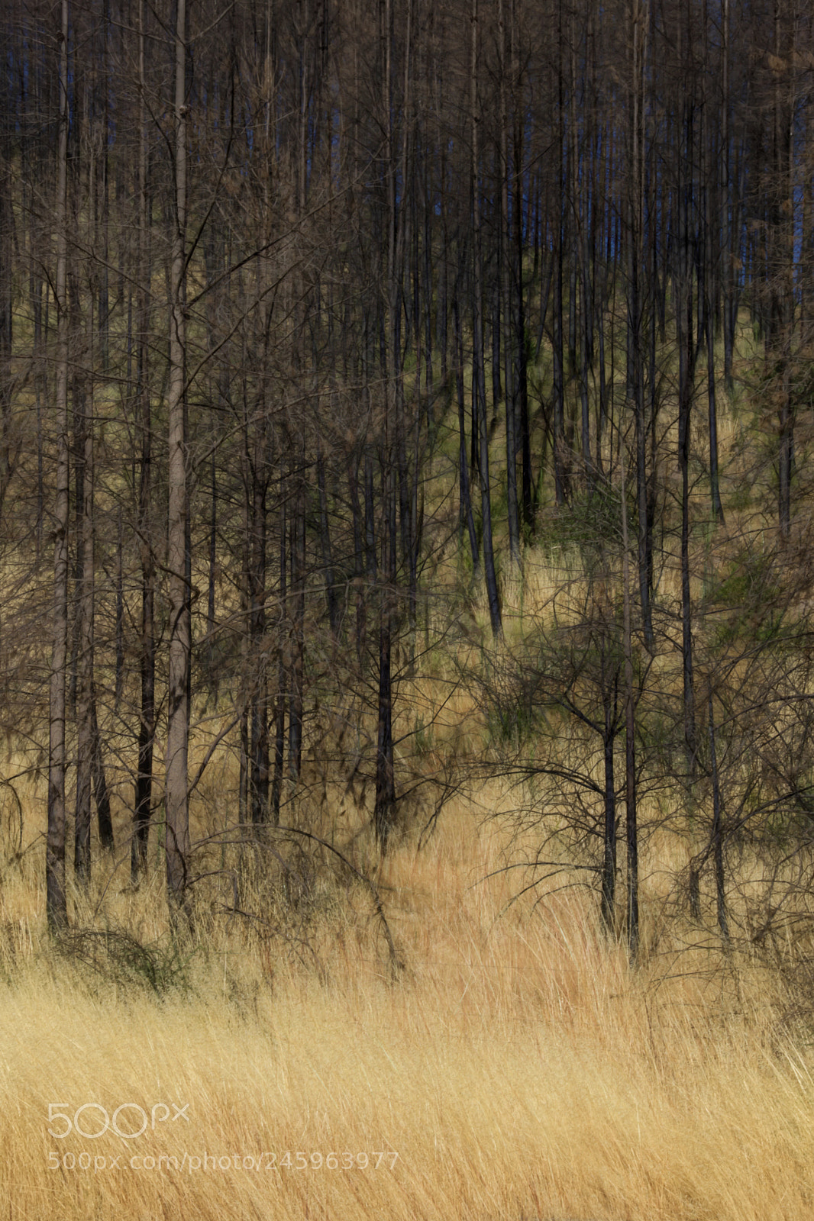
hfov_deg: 17.5
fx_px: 2646
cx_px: 407
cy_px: 610
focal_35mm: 78
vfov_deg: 26.0
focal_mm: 52
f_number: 29
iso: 400
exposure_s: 1/125
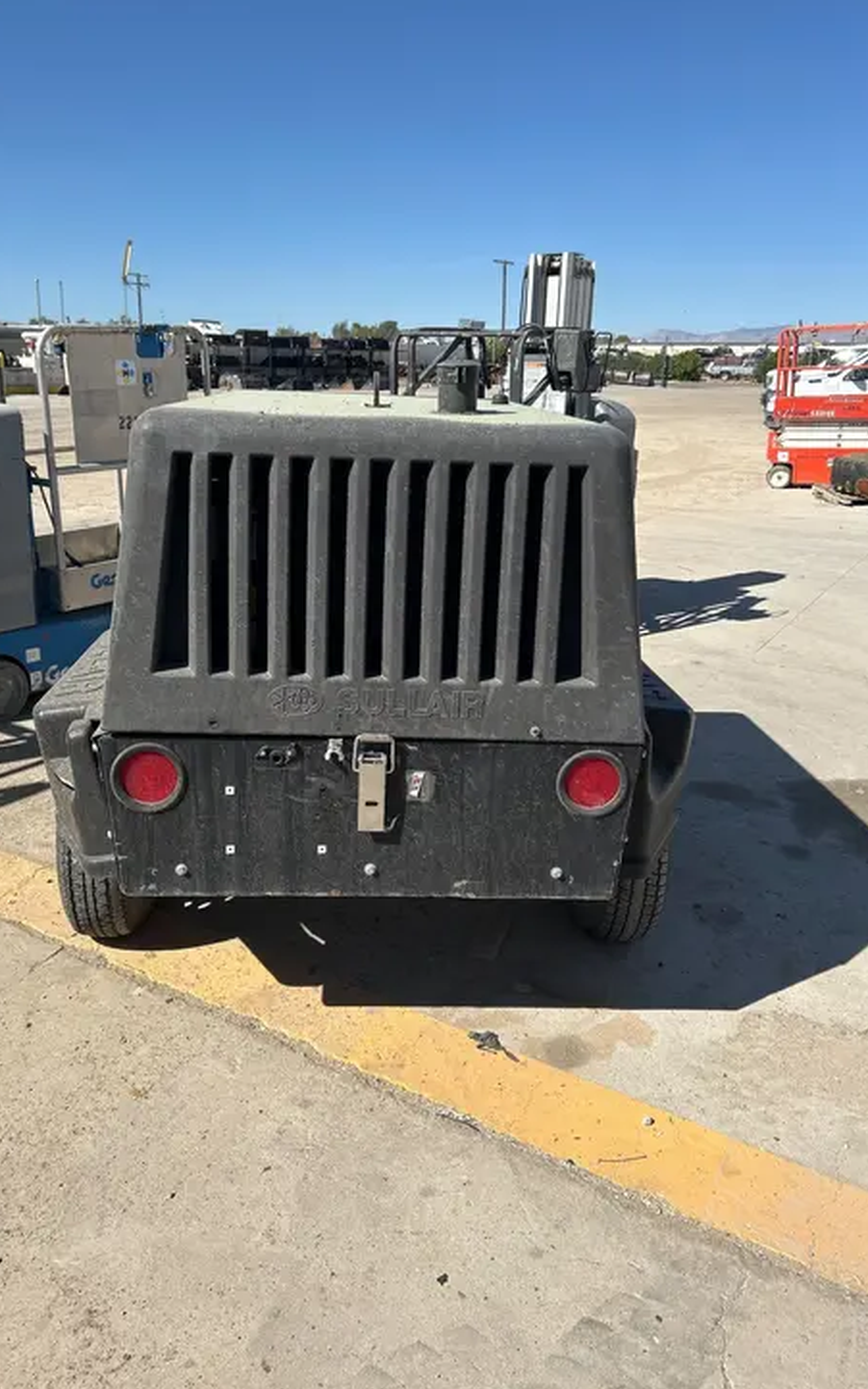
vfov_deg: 66.5
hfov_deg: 44.4
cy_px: 688
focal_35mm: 28
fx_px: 1060
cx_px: 379
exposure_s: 1/5076
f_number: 1.5
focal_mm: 5.7
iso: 50
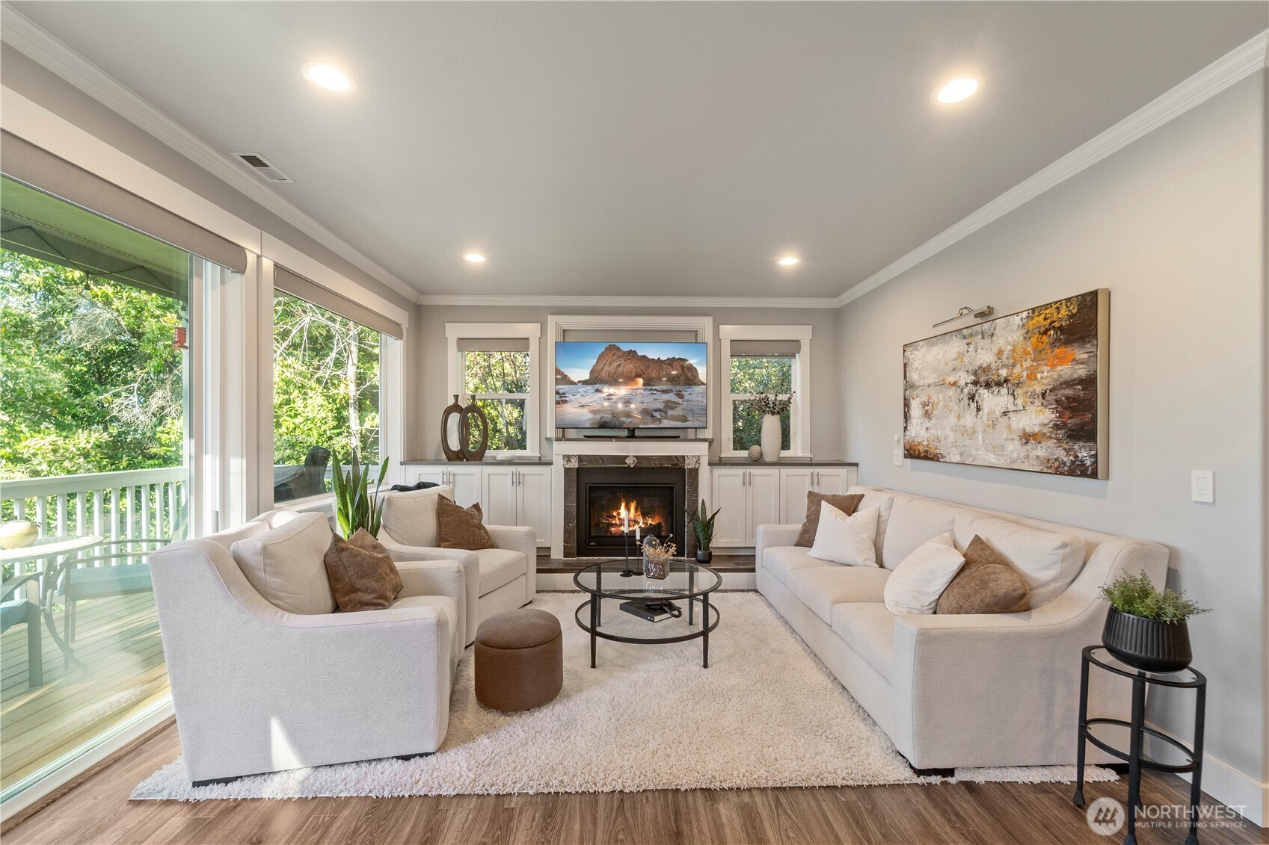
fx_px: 493
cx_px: 634
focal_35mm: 14
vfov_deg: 81.2
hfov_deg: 104.3
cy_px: 422
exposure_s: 1/13
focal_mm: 14
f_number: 8
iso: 800
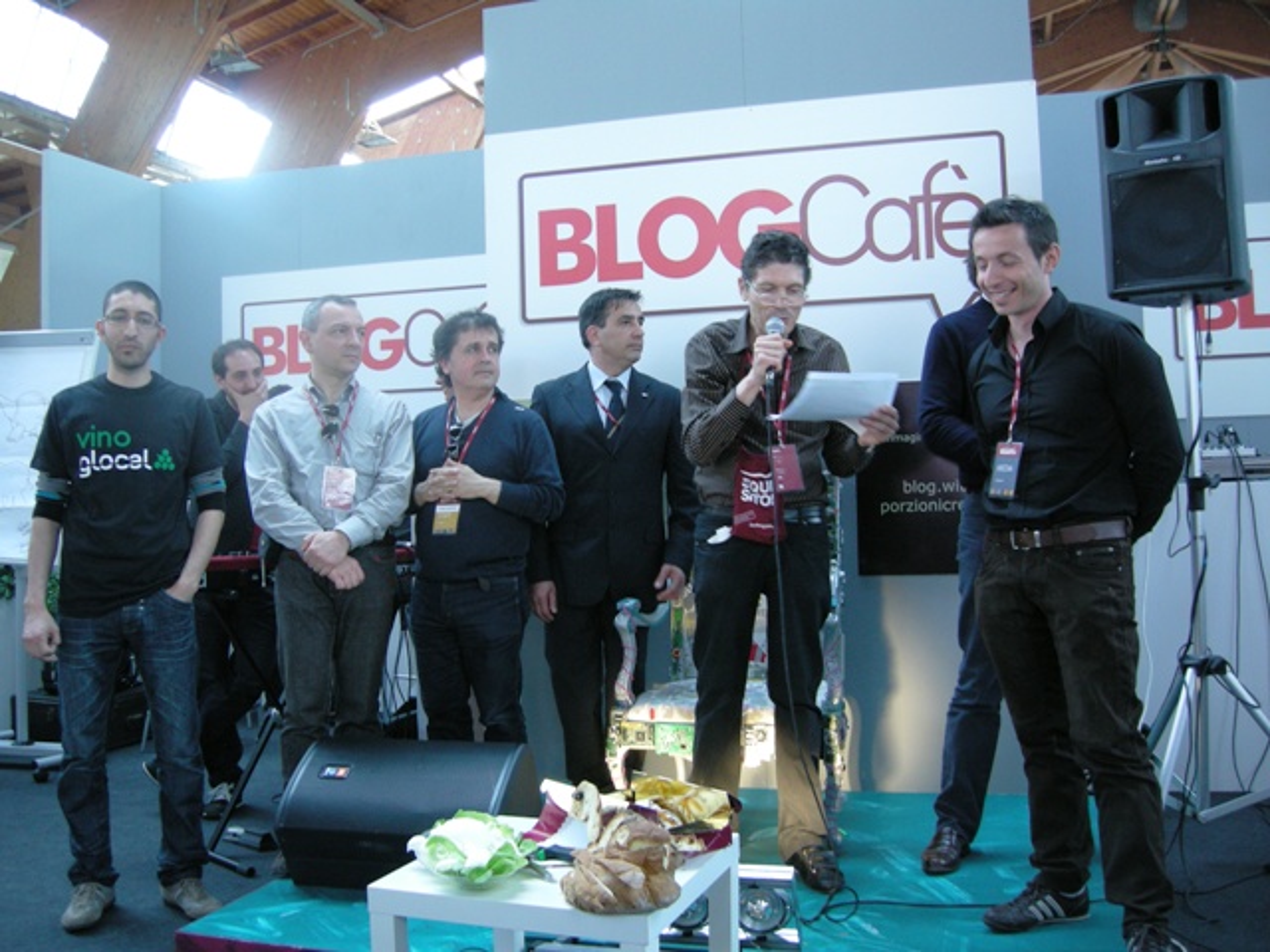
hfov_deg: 51.4
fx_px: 1321
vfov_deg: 39.7
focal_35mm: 36
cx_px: 635
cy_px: 476
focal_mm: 7.5
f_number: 2.7
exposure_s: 1/64.6
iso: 179
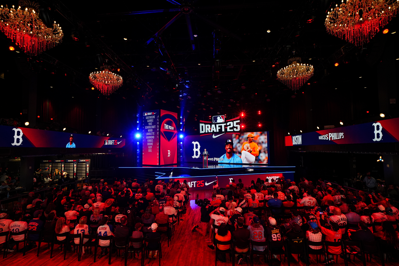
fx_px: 211
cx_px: 200
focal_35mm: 19
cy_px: 133
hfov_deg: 86.9
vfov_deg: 64.6
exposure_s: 1/250
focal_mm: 19
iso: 1600
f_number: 4
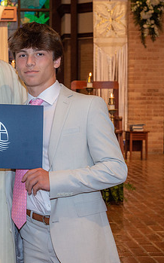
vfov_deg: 23.6
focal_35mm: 88
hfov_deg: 14.8
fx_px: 630
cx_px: 41
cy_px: 127
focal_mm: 52
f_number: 6.3
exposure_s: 1/125
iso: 1600
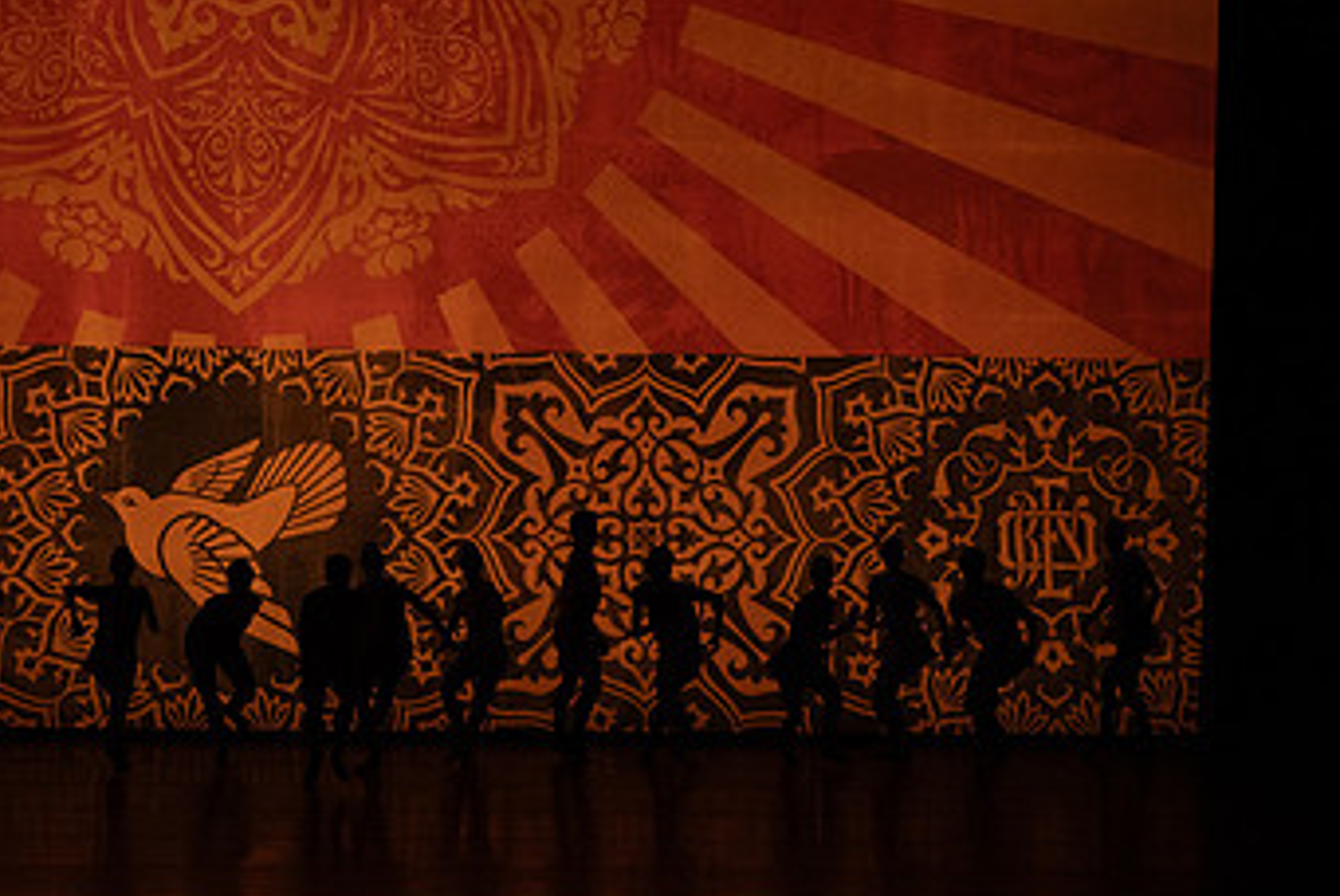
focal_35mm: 170
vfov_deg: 8.1
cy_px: 191
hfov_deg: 12.1
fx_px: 6333
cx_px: 373
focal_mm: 100
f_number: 6.3
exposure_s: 1/400
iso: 6400
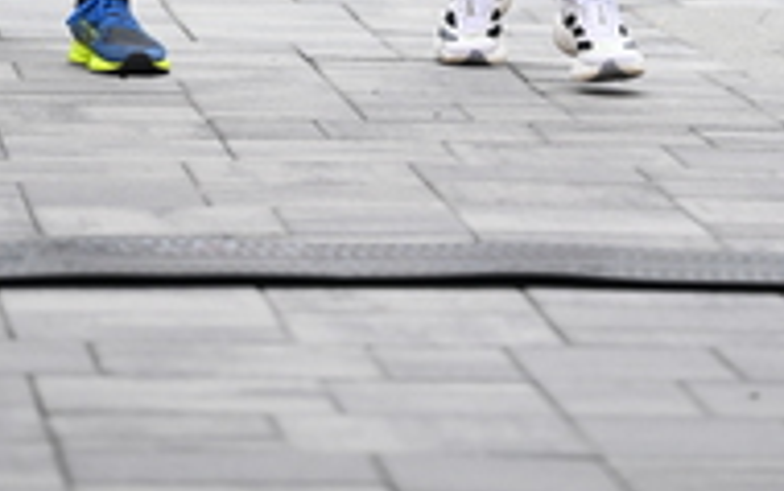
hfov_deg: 5.5
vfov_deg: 3.4
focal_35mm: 384
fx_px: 8210
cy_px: -508
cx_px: 448
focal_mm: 130
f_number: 2.8
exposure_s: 1/5000
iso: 1600
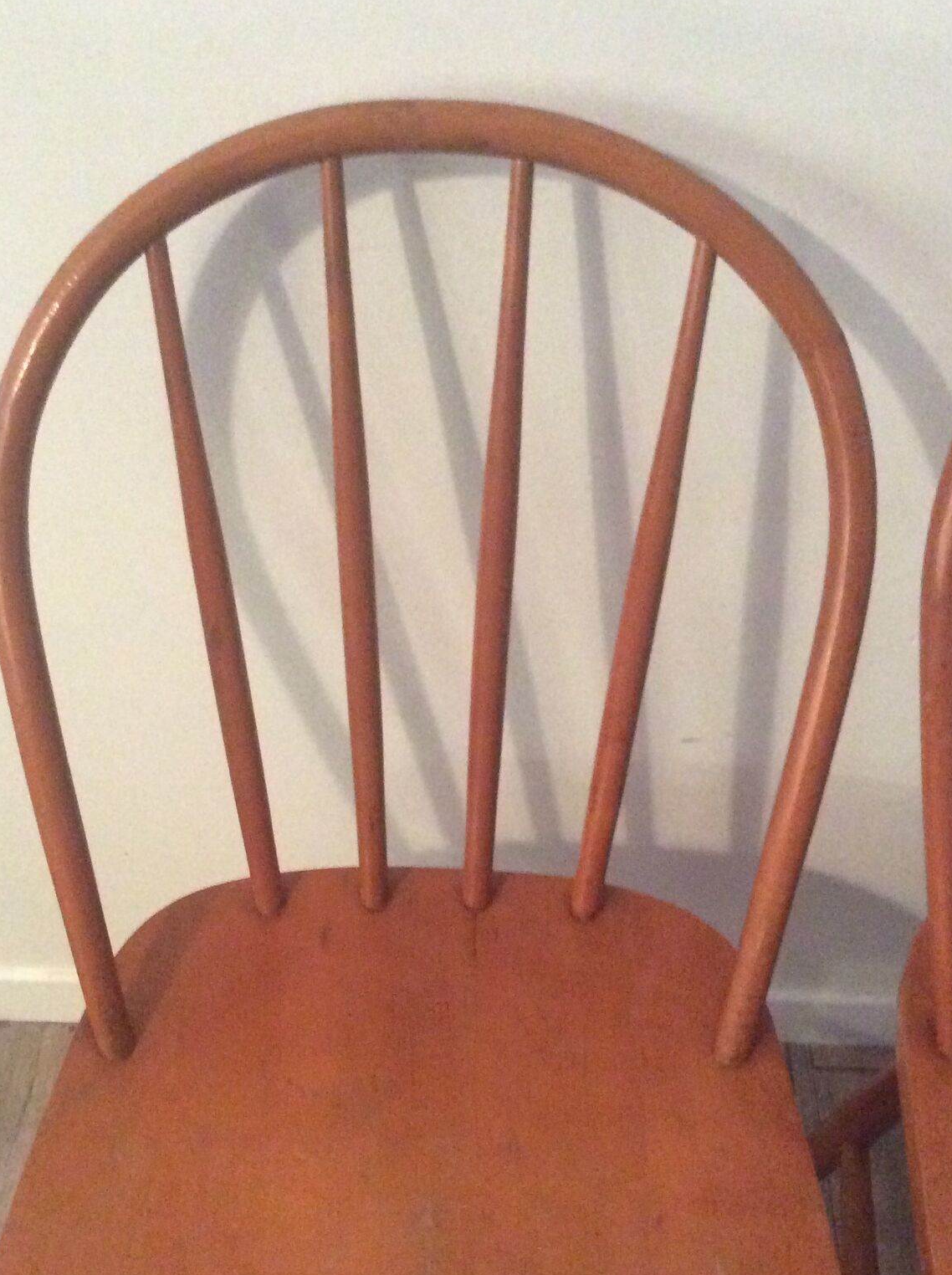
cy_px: 805
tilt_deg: -50.1
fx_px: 1544
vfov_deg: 44.5
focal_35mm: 42
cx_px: 448
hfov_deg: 34.2
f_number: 2.4
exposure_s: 1/17
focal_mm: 3.3
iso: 640
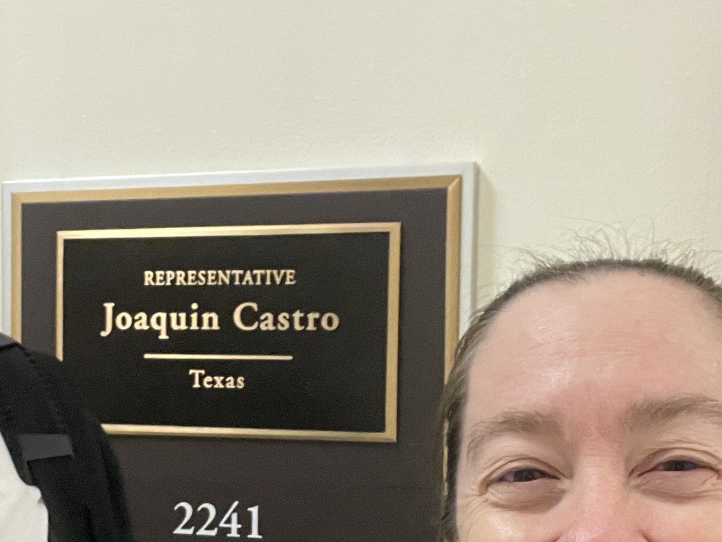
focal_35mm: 61
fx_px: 1272
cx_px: 181
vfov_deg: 23.5
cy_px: 473
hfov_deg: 31.1
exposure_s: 1/30
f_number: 2.2
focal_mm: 2.71
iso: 500
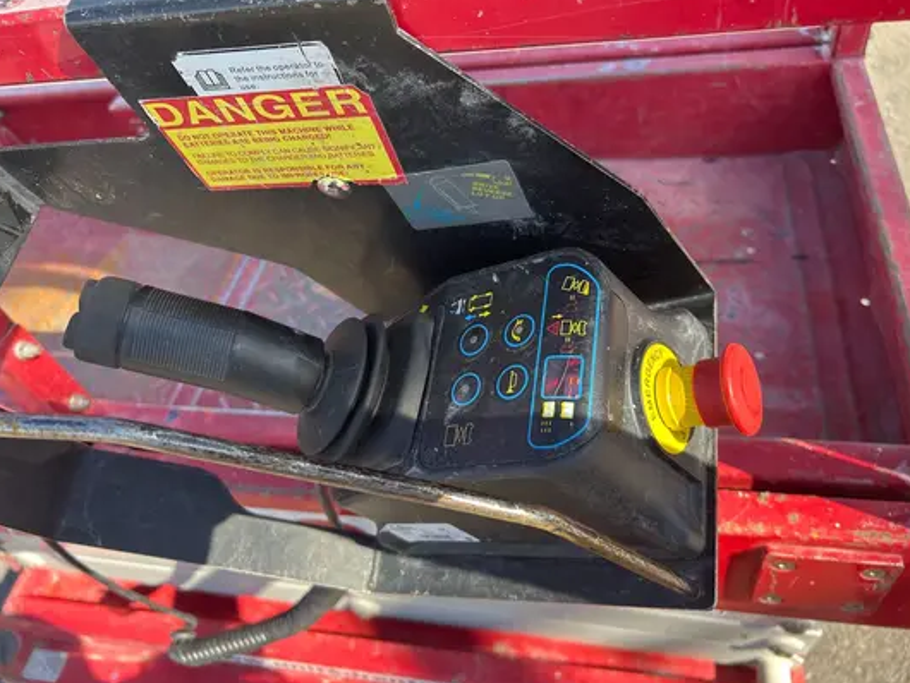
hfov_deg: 65.3
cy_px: 334
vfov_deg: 51.4
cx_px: 457
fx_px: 710
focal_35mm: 27
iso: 50
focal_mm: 5.7
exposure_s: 1/607
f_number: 1.5
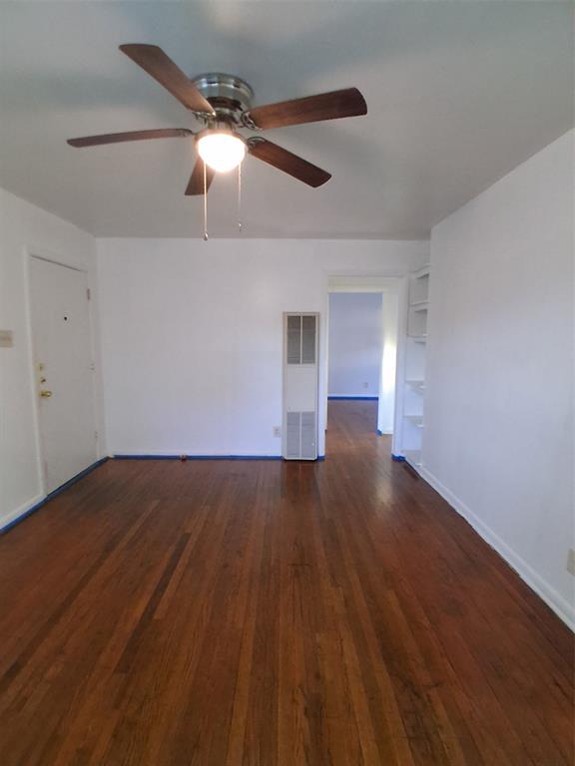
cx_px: 288
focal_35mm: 17
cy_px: 383
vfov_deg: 91.0
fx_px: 377
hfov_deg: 74.7
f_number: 2.2
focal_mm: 1.4
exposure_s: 1/40
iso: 500
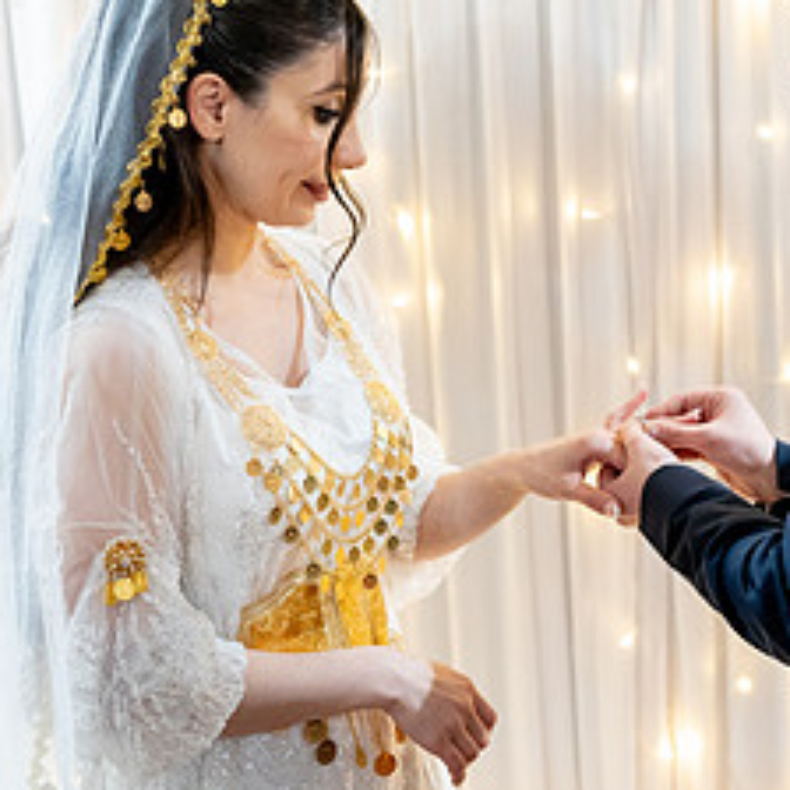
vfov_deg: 22.5
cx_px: 645
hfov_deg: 22.1
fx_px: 1988
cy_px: 340
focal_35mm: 77
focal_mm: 35
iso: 4000
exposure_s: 1/160
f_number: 2
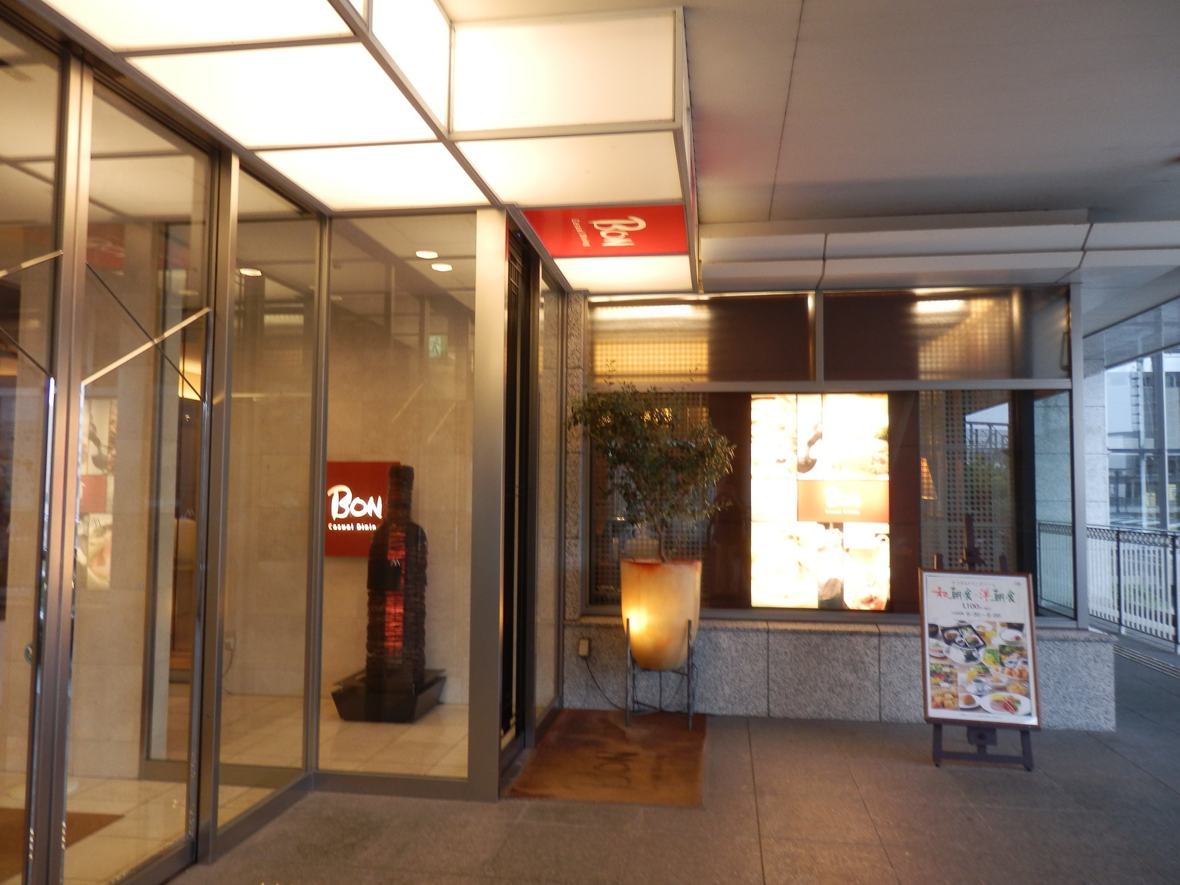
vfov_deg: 54.9
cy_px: 442
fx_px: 852
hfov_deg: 69.4
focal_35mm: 25
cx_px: 590
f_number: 3
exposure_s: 1/30
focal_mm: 4.5
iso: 125
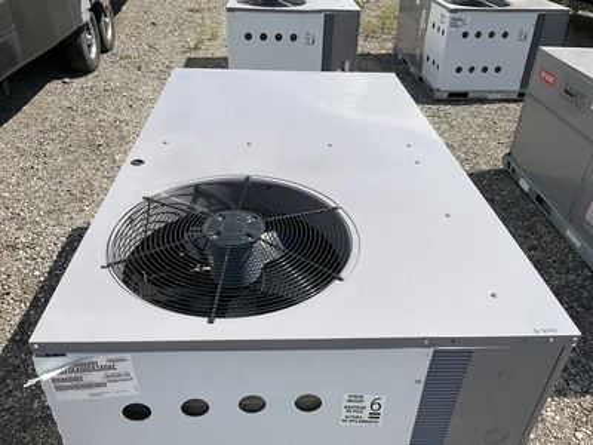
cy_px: 222
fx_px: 497
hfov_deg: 61.7
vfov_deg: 48.2
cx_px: 296
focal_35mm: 29
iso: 25
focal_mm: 3
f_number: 1.8
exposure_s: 1/2227
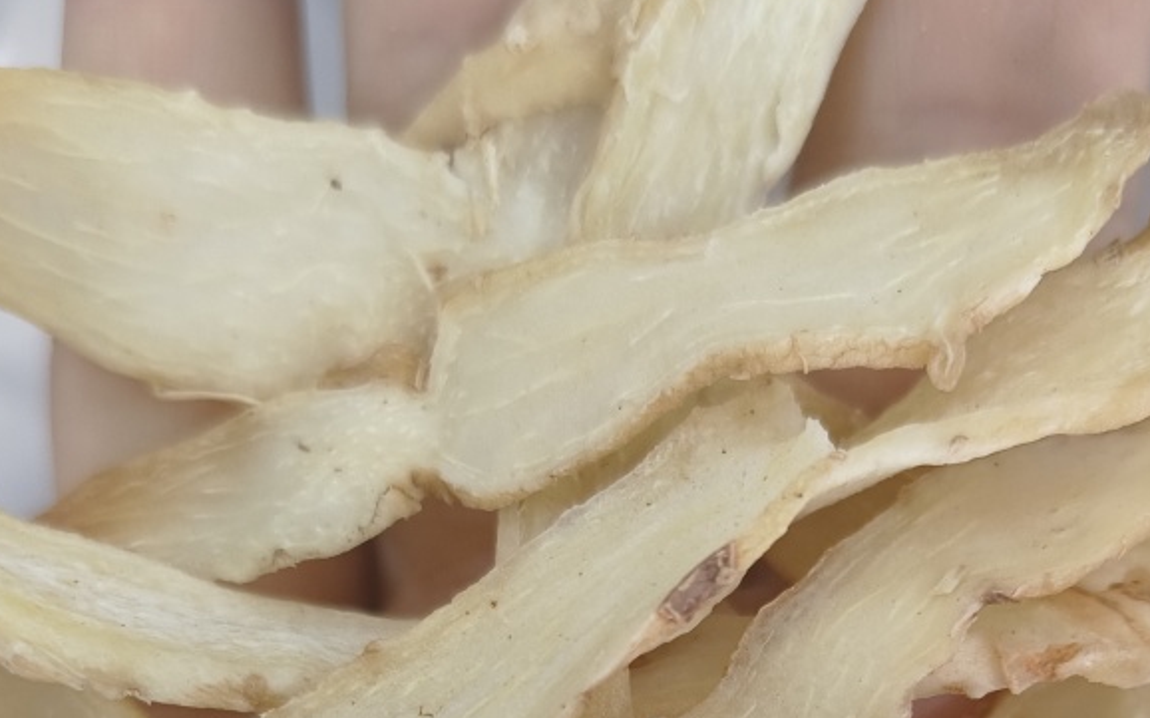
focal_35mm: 45
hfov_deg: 44.2
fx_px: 1410
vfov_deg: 25.5
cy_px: 876
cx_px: 672
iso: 230
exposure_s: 1/50
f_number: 1.88
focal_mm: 5.5
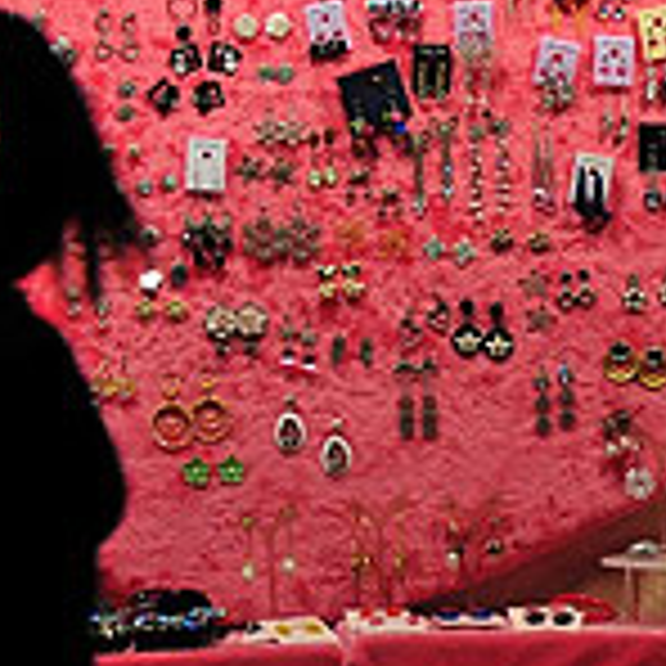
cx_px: 140
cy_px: 110
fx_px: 10927
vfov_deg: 3.5
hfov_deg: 3.5
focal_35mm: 502
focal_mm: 130
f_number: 6.7
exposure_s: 1/180
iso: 200
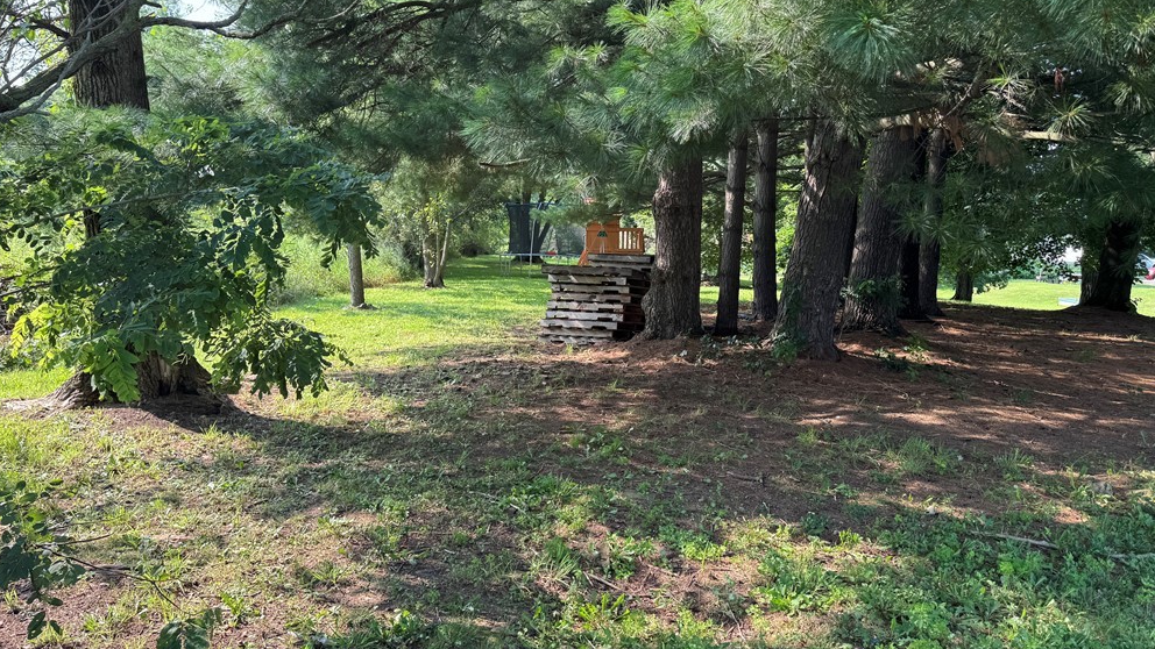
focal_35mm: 27
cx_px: 579
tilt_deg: -4.5
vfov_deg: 42.8
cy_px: 284
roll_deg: -2.2
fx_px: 827
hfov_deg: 69.9
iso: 80
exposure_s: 1/376
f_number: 1.78
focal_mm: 6.76
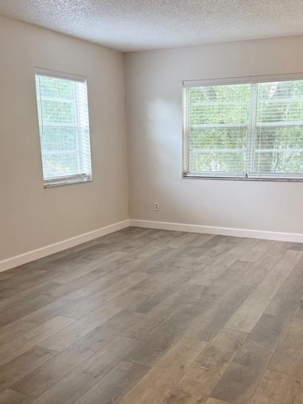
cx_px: 166
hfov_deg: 38.7
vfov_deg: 49.8
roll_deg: -0.1
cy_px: 239
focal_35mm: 37
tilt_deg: -12.6
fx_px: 431
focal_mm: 6.76
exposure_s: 1/60
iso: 200
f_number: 1.78
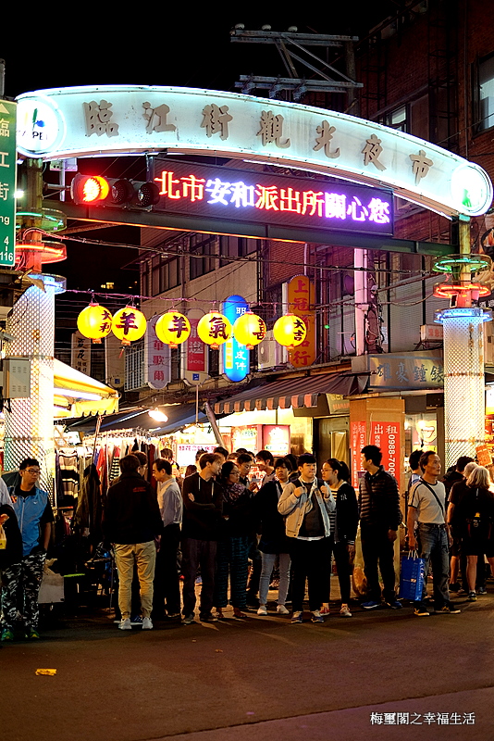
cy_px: 370
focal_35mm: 53
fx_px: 1090
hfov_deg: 25.5
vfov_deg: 37.5
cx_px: 247
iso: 400
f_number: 1.4
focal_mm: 35
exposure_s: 1/58
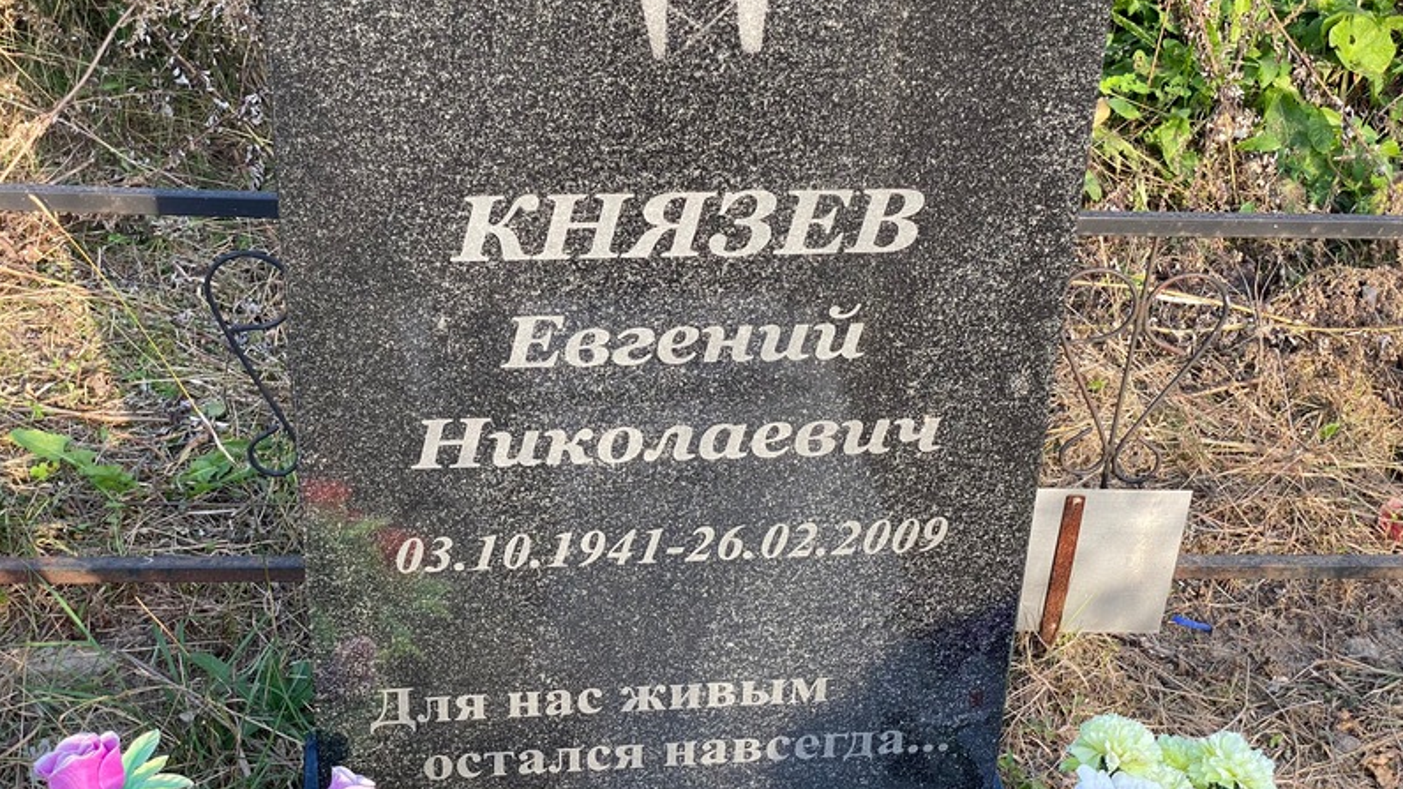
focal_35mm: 57
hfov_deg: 36.6
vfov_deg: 21.1
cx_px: 702
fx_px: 2120
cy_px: 417
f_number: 2
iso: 20
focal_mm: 6
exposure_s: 1/134
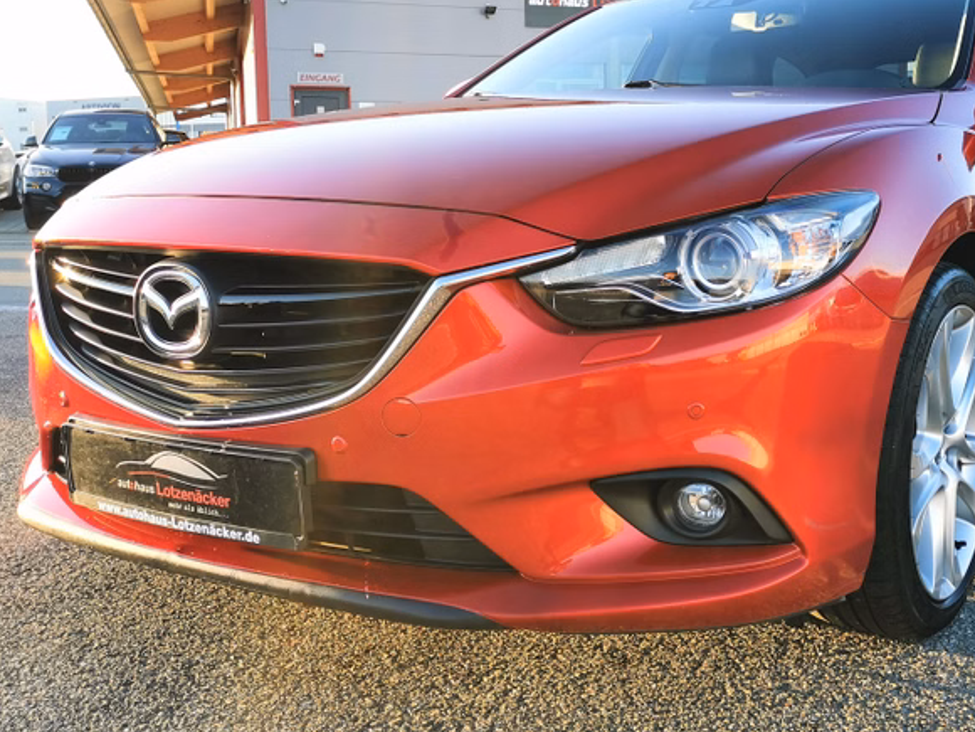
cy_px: 283
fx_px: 1127
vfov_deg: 35.8
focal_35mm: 40
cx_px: 630
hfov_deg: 46.2
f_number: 1.8
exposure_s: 1/300
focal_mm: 5.58
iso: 50
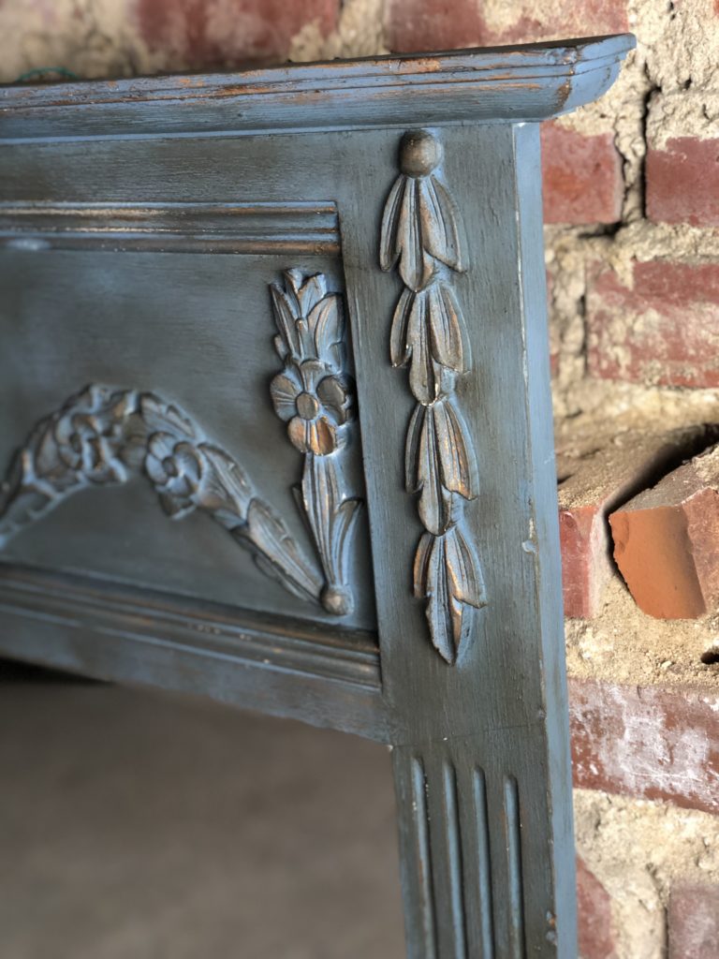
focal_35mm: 52
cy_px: 480
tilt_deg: -17.6
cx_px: 360
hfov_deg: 28.0
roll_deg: +6.5
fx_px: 1440
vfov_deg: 36.8
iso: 125
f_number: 2.4
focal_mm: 6
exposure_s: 1/50
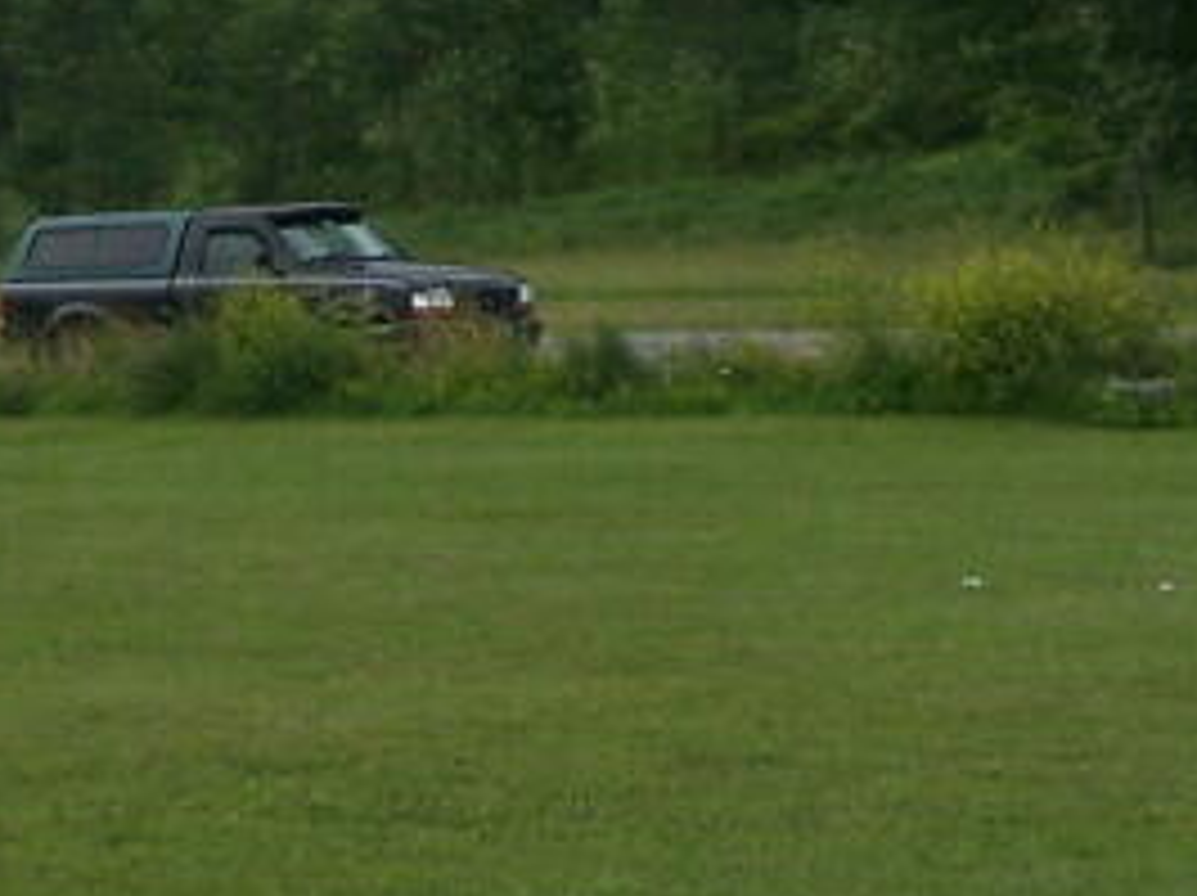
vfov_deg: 9.5
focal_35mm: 154
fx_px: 5320
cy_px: -23
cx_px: 166
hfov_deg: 12.8
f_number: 4
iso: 80
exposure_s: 1/800
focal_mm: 6.7
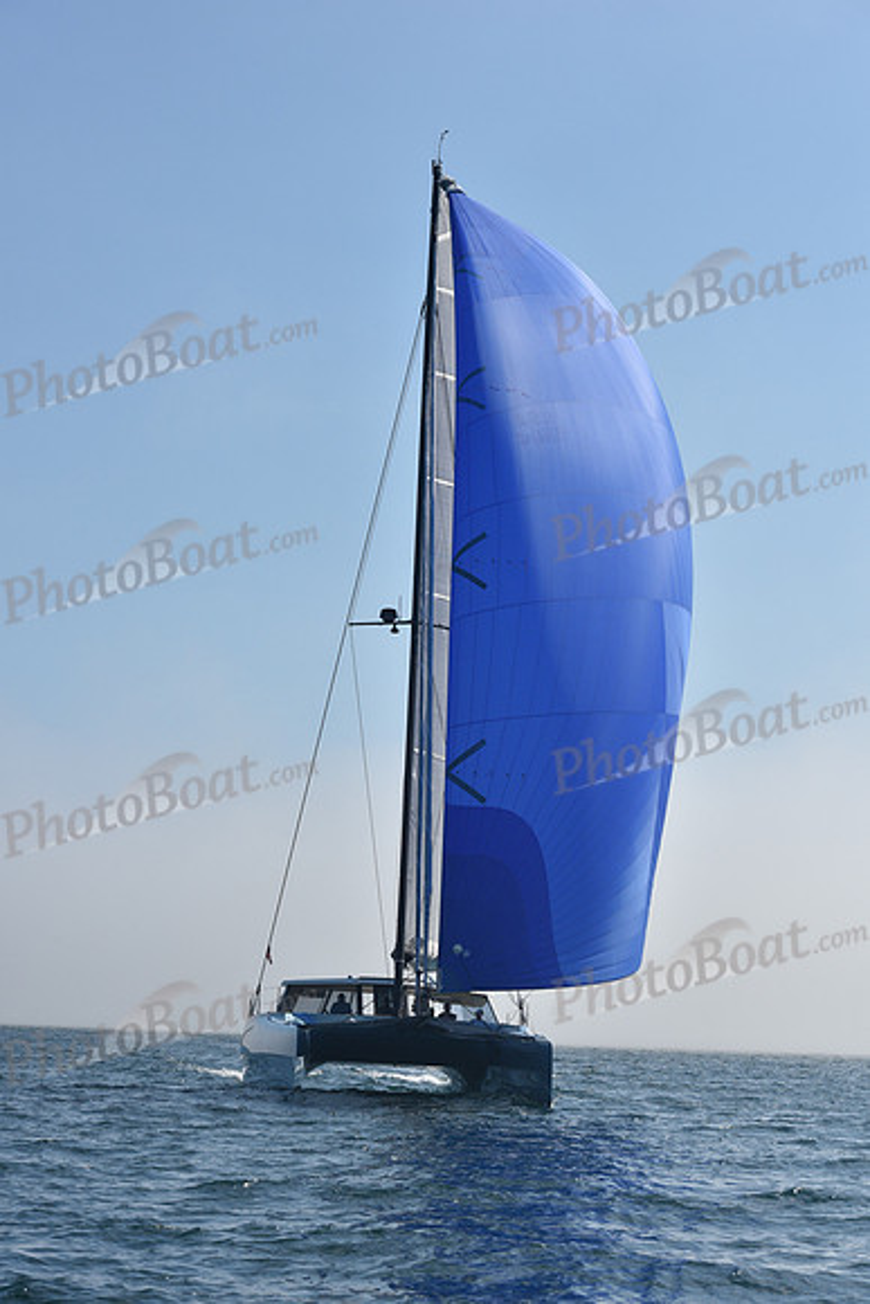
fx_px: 2536
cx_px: 435
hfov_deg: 19.5
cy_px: 652
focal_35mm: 70
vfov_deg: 28.8
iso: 320
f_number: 10
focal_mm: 70
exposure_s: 1/1600
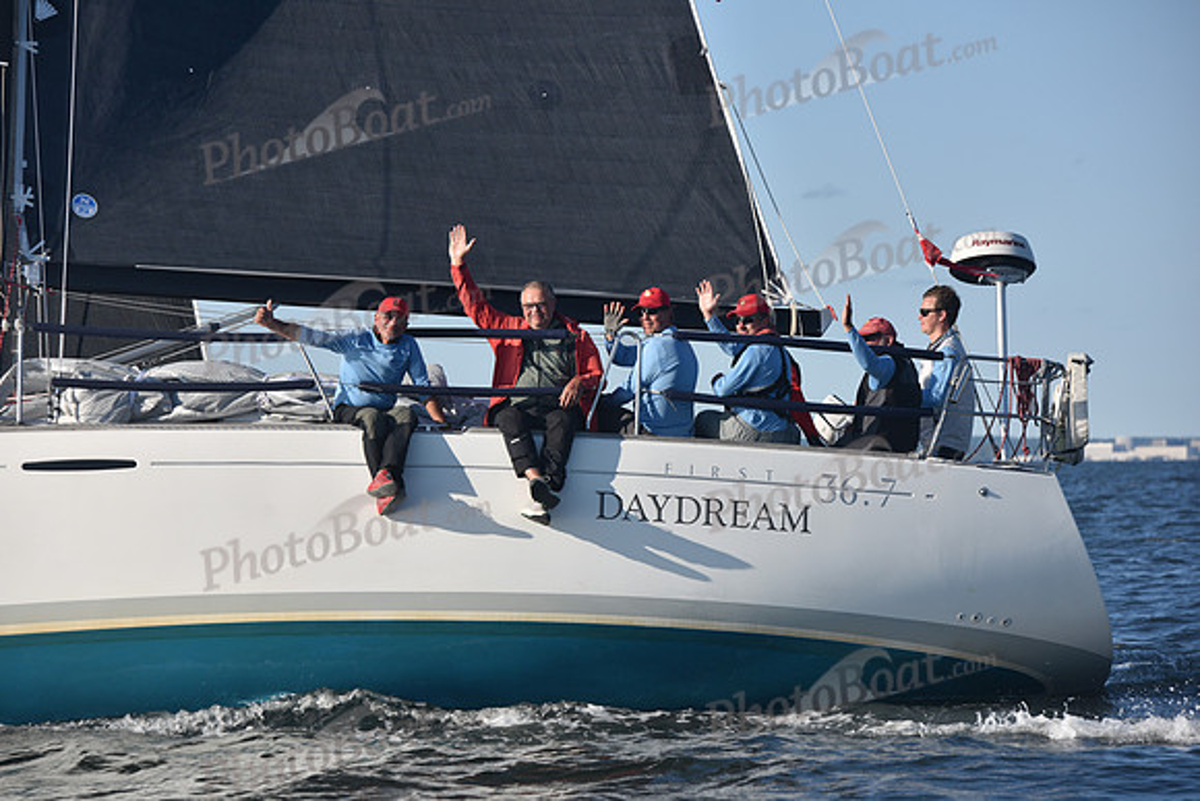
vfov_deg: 8.6
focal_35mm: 160
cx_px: 600
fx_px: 5334
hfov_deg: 12.8
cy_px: 400
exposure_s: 1/640
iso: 250
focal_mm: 160
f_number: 6.3
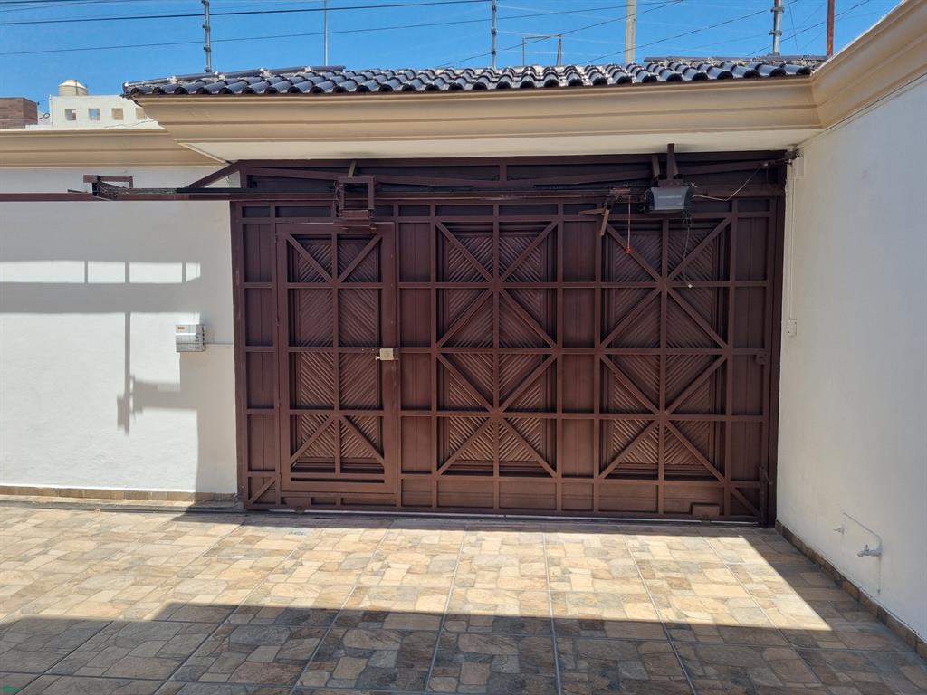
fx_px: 696
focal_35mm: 26
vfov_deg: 53.1
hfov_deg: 67.3
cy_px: 348
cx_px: 464
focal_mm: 5.4
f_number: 1.8
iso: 50
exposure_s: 1/1468
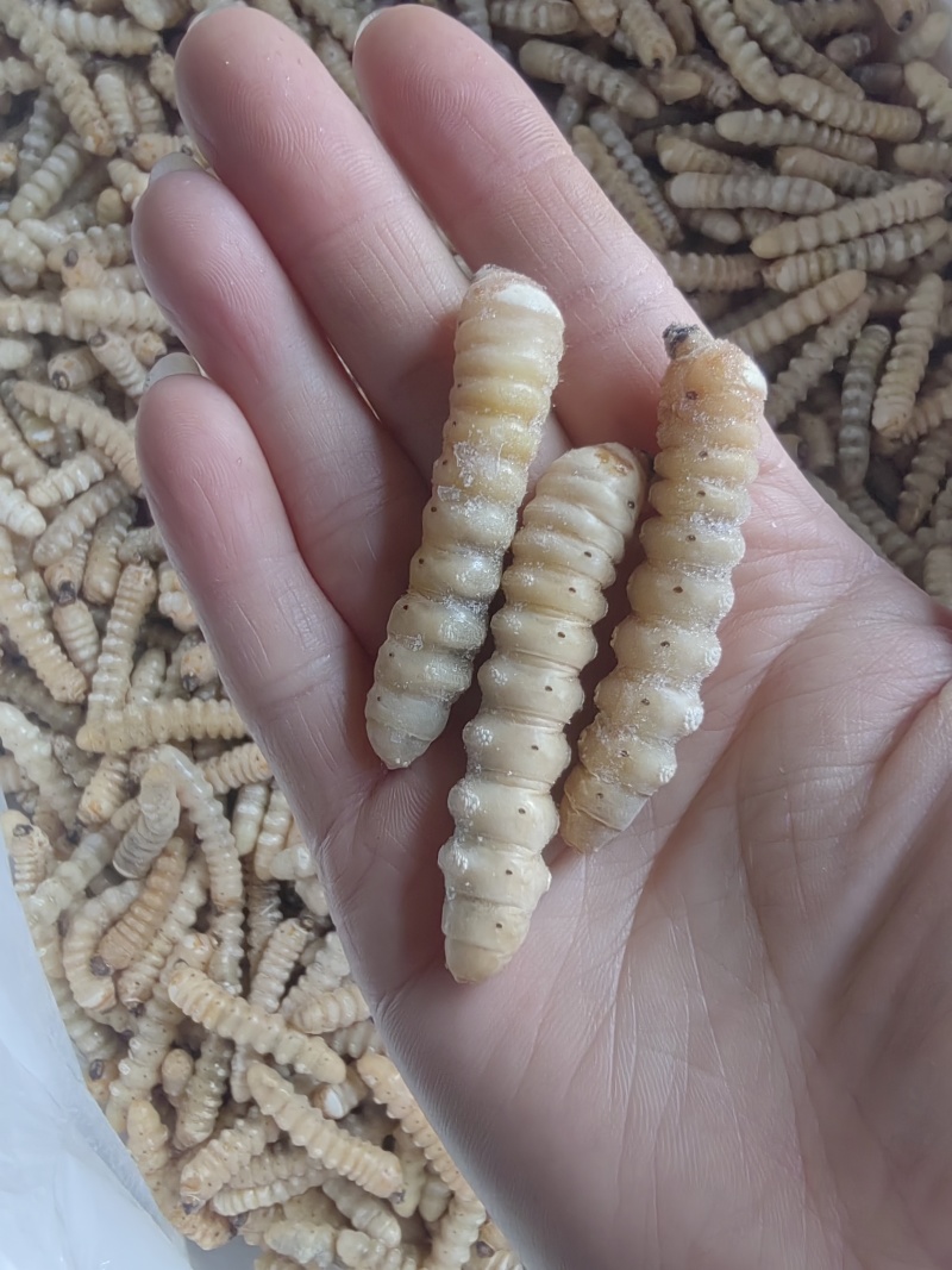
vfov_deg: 65.3
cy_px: 635
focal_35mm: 27
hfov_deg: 51.3
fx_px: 990
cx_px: 476
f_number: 2.2
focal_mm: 1.68
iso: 64
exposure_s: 1/50
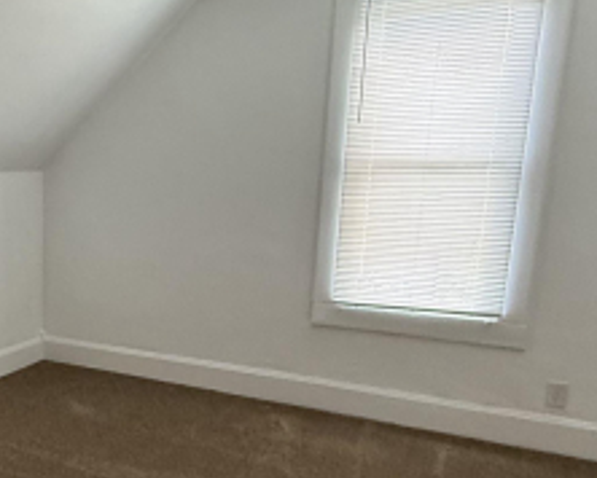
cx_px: 36
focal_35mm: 41
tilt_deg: -11.7
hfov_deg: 40.6
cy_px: 320
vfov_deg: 36.2
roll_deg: +1.4
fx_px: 725
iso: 500
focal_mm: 2.22
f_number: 2.2
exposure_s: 1/120
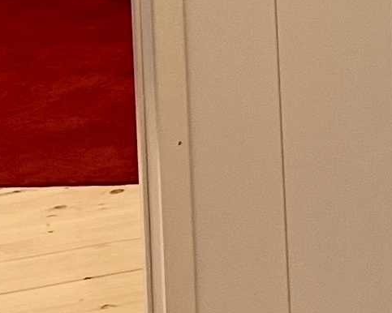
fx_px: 2459
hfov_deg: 8.4
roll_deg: +0.6
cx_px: 936
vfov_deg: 6.9
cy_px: -425
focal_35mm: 212
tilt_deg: -6.6
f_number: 1.6
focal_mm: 5.1
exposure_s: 1/100
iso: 80
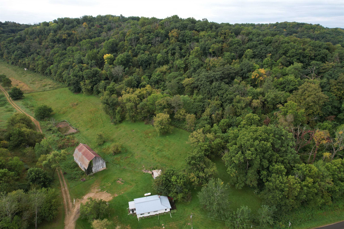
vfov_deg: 57.2
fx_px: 210
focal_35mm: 22
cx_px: 172
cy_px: 114
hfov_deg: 78.6
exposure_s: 1/320
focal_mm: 8.38
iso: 100
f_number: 2.8
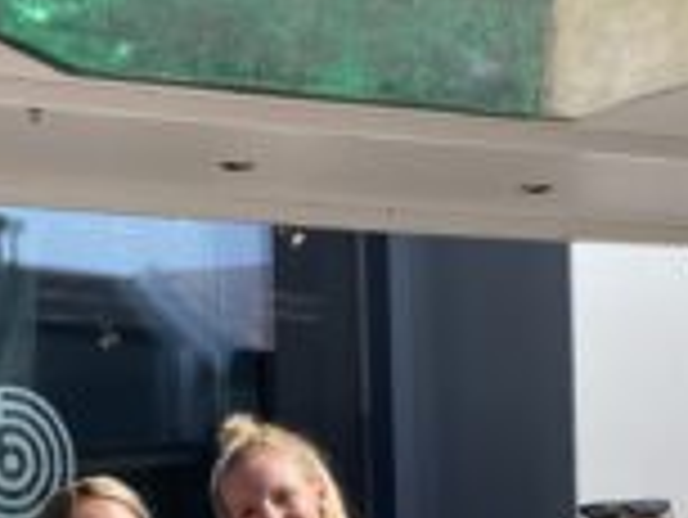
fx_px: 1353
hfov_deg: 28.4
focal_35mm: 68
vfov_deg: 19.9
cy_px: 667
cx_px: 234
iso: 32
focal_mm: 4.25
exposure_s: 1/3205
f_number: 1.8
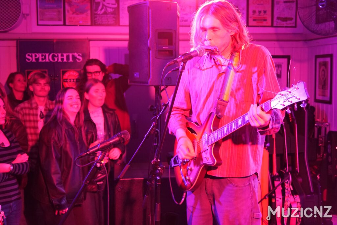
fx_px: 459
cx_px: 168
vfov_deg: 27.5
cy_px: 112
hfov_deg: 40.3
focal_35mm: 49
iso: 6400
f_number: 4.9
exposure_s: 1/30
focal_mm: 49
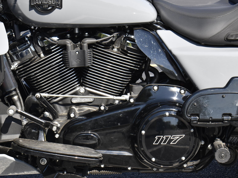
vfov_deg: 14.4
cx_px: 102
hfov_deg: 19.1
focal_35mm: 103
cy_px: 85
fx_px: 705
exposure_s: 1/320
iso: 400
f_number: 9
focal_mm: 55
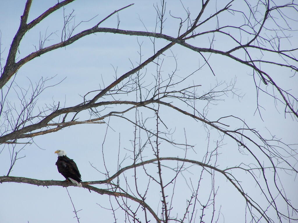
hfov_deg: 5.4
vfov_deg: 4.1
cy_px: 112
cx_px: 149
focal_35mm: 367
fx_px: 3159
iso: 80
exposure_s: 1/1000
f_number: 5
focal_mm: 60.8
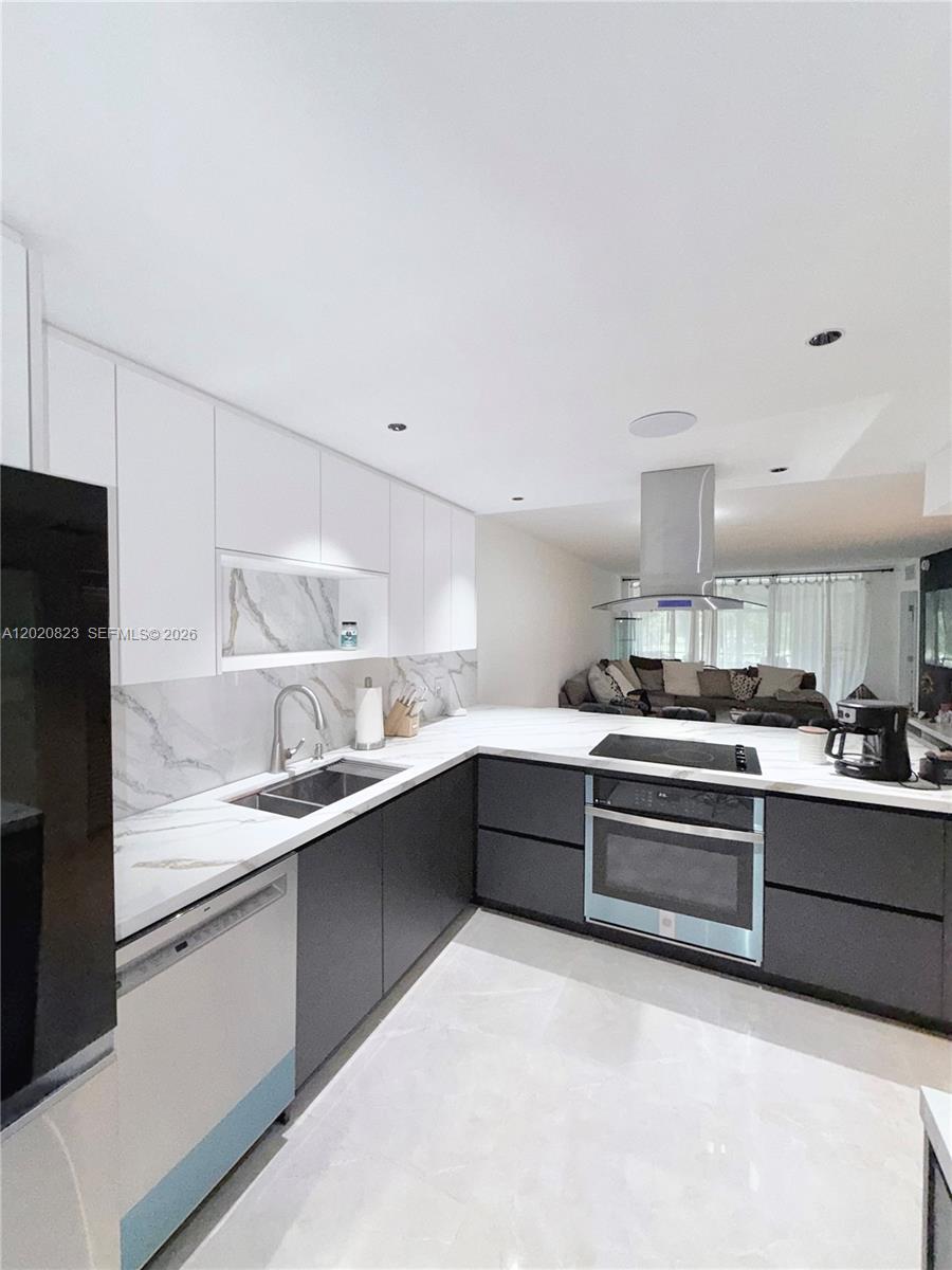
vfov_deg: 102.1
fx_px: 513
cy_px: 635
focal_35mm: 14
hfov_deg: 85.7
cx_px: 476
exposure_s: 1/119
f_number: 2.2
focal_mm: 2.22
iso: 160
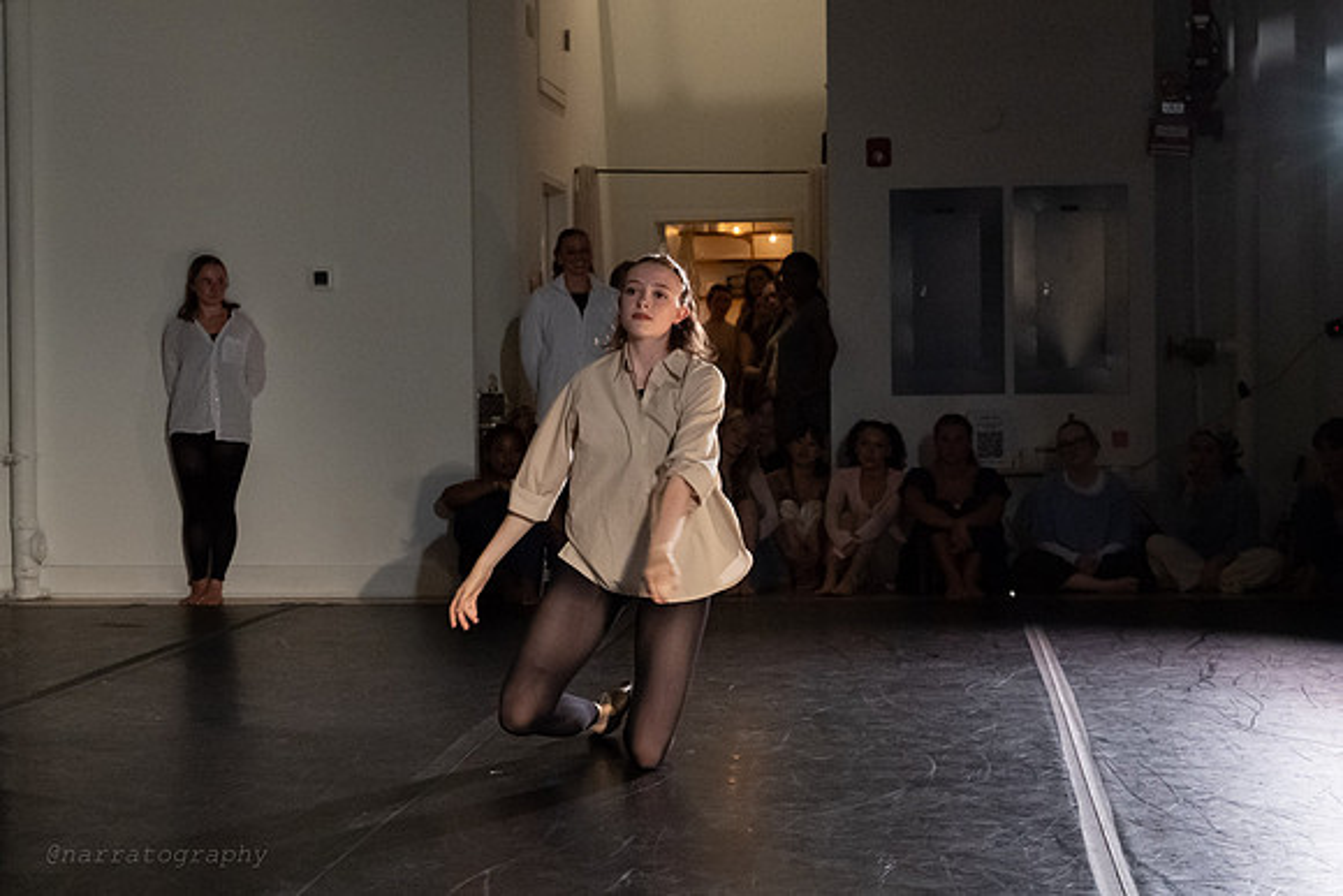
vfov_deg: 18.9
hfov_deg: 28.0
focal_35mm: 72
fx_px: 2697
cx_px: 613
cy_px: 444
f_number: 4.5
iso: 6400
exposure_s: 1/400
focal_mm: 56
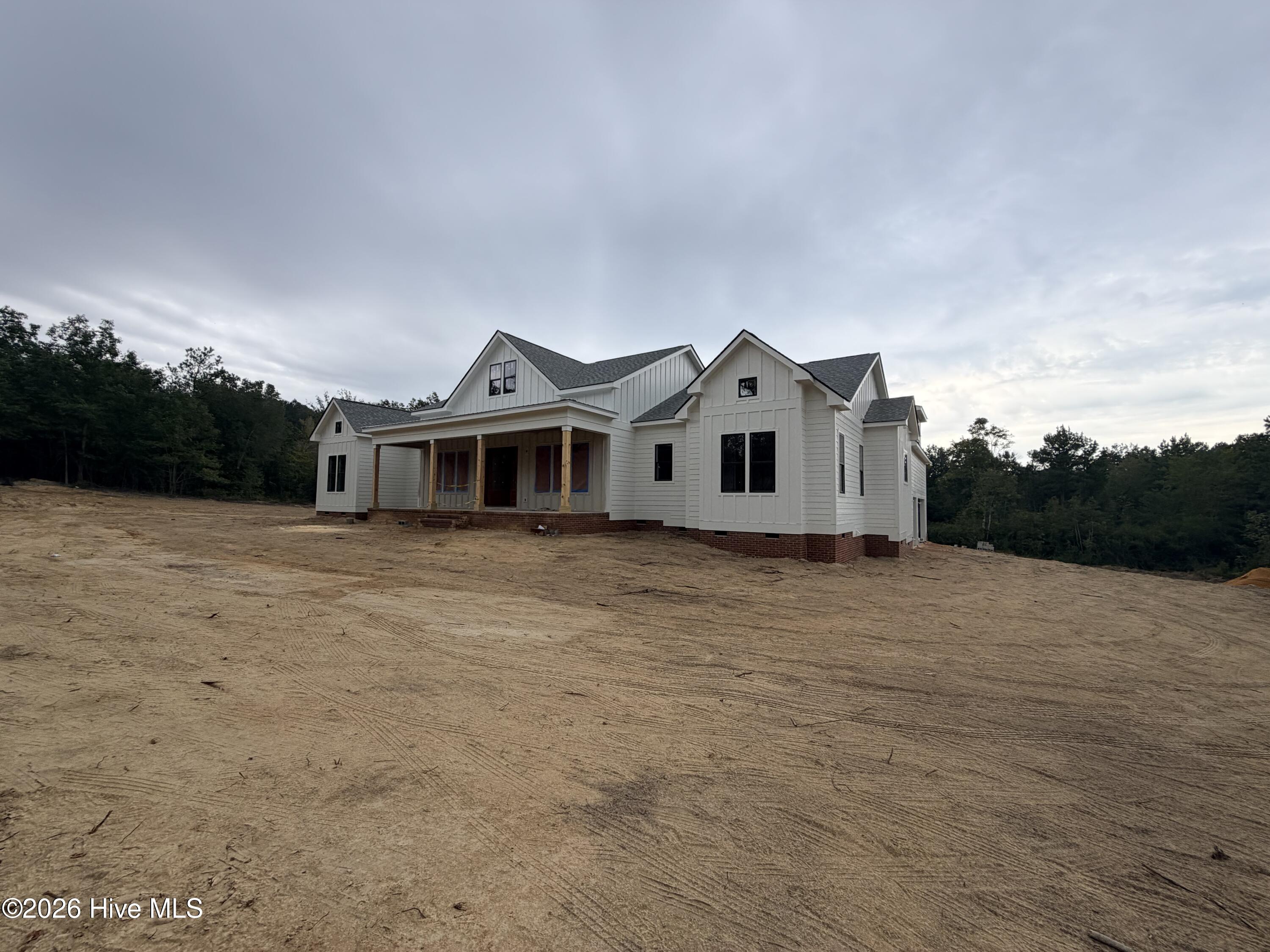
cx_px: 635
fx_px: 514
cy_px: 476
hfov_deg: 102.1
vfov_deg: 85.7
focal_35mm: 14
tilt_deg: +2.4
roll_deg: -1.0
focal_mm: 2.22
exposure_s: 1/502
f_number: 2.2
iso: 50
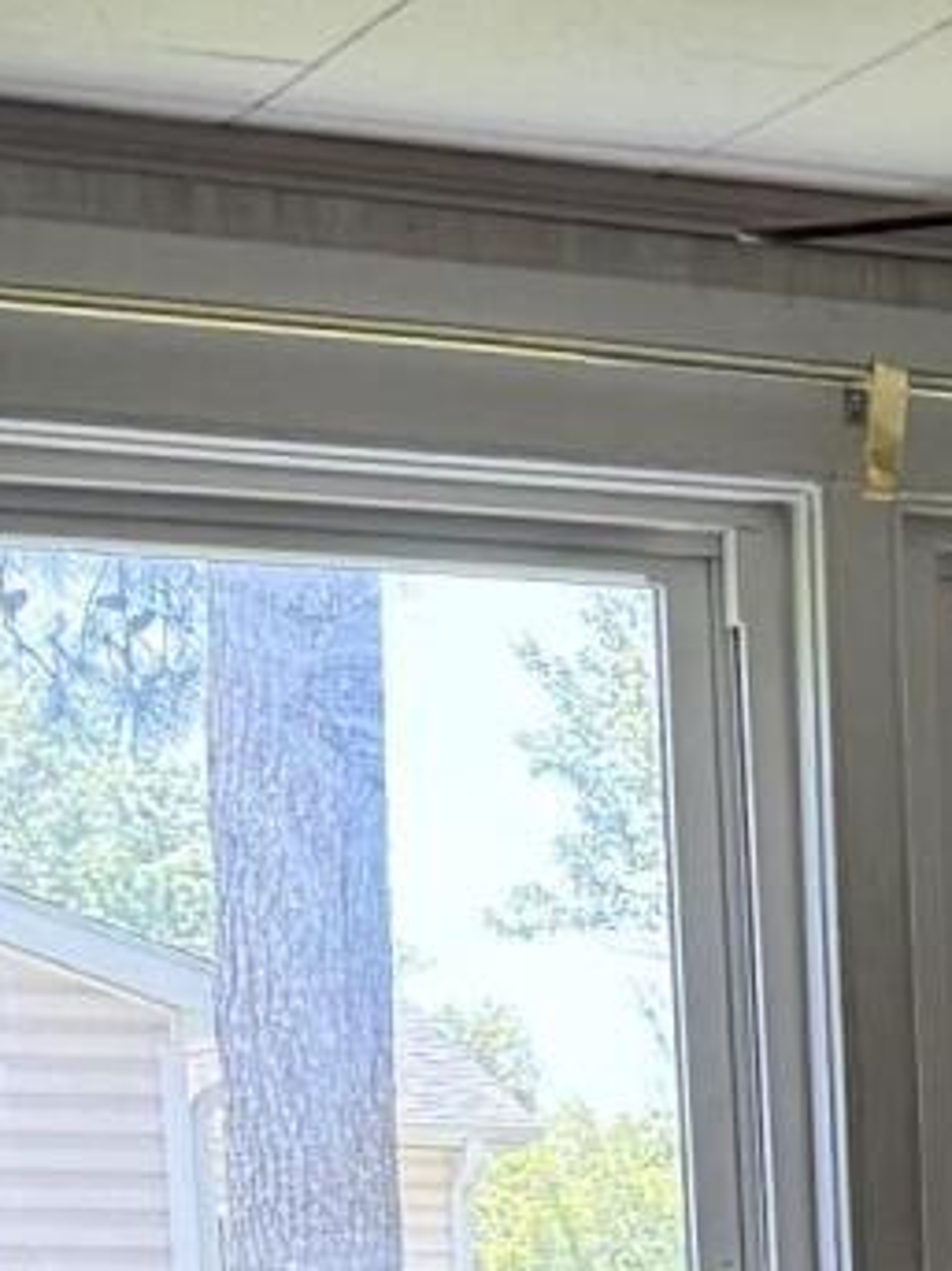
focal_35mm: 140
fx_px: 5137
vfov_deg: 12.5
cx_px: 1674
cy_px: 2516
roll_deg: +0.3
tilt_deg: -9.0
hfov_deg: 10.0
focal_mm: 6.76
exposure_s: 1/124
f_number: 1.78
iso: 200
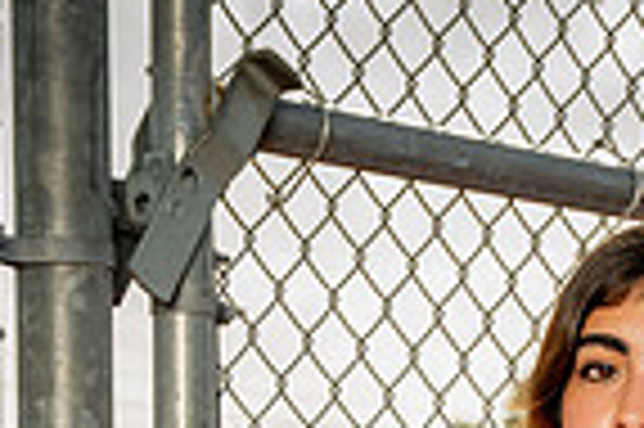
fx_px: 3038
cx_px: 599
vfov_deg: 7.6
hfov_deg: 12.0
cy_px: 951
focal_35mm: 170
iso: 50
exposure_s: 1/250
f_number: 6.3
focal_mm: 54
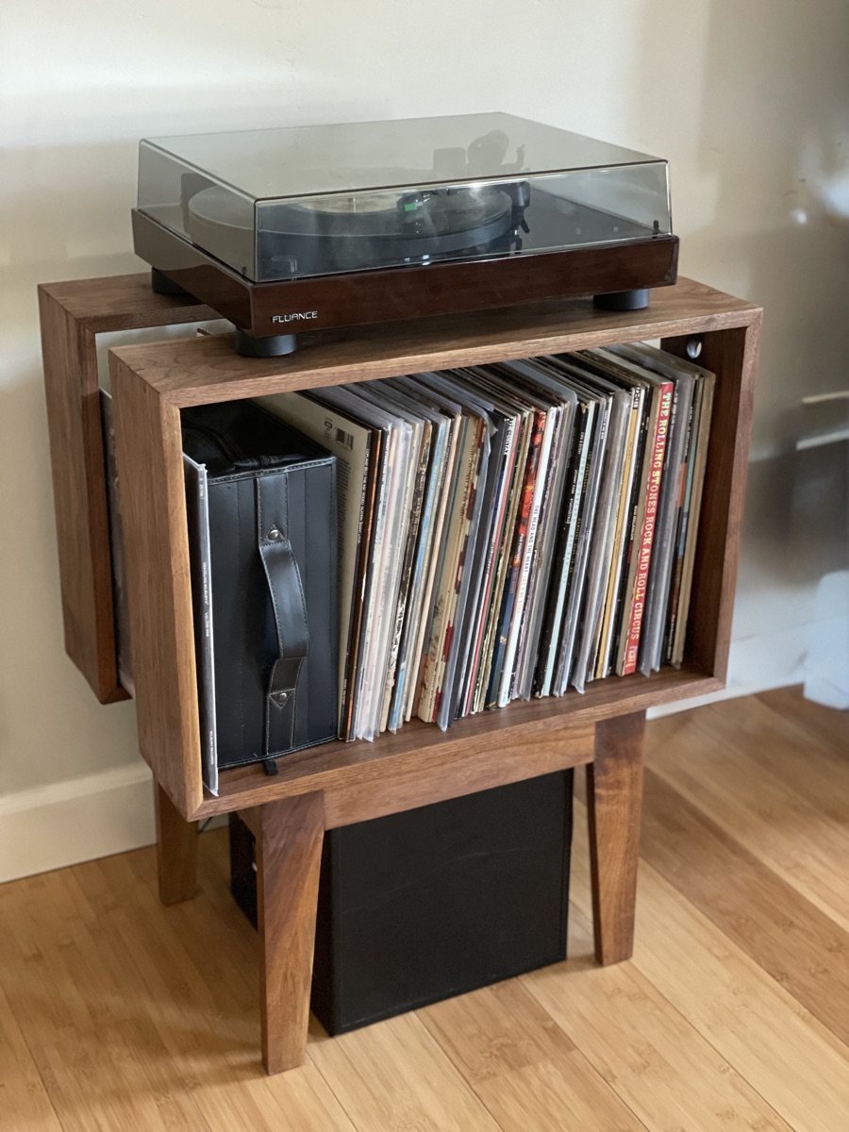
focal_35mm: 52
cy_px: 566
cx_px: 424
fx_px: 1700
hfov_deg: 28.0
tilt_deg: -23.2
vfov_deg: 36.8
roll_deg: -0.5
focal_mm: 6
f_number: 2
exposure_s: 1/24
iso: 500
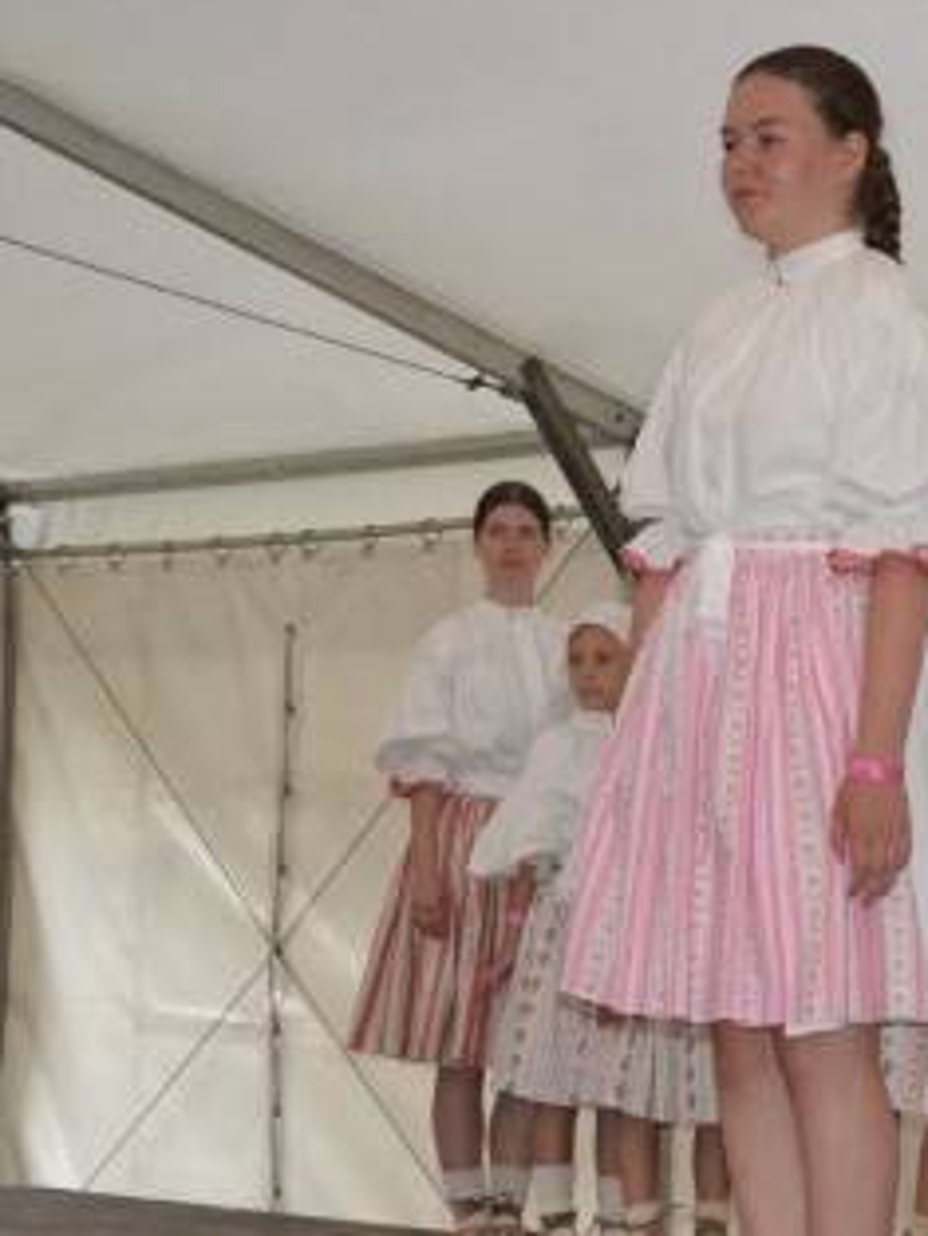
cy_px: 802
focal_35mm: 126
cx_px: 948
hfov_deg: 11.6
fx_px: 4501
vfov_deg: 15.6
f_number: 4.5
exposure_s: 1/60
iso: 1600
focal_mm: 38
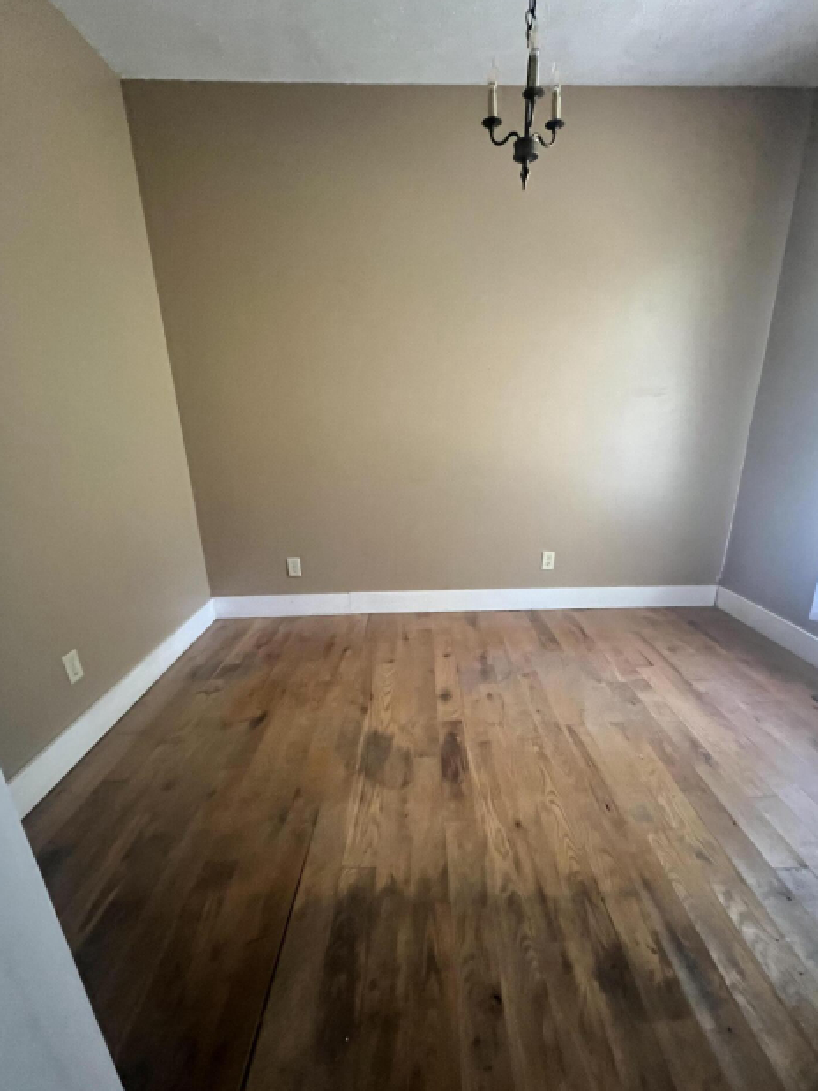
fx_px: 441
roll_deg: +0.3
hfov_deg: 85.5
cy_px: 581
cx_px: 435
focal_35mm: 14
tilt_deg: -15.6
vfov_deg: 101.9
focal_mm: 1.57
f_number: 1.8
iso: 1000
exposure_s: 1/54
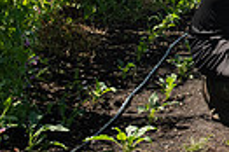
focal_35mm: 142
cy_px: -3
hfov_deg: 13.6
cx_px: 348
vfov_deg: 9.6
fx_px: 902
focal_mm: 32
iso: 500
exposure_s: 1/3200
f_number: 4.5
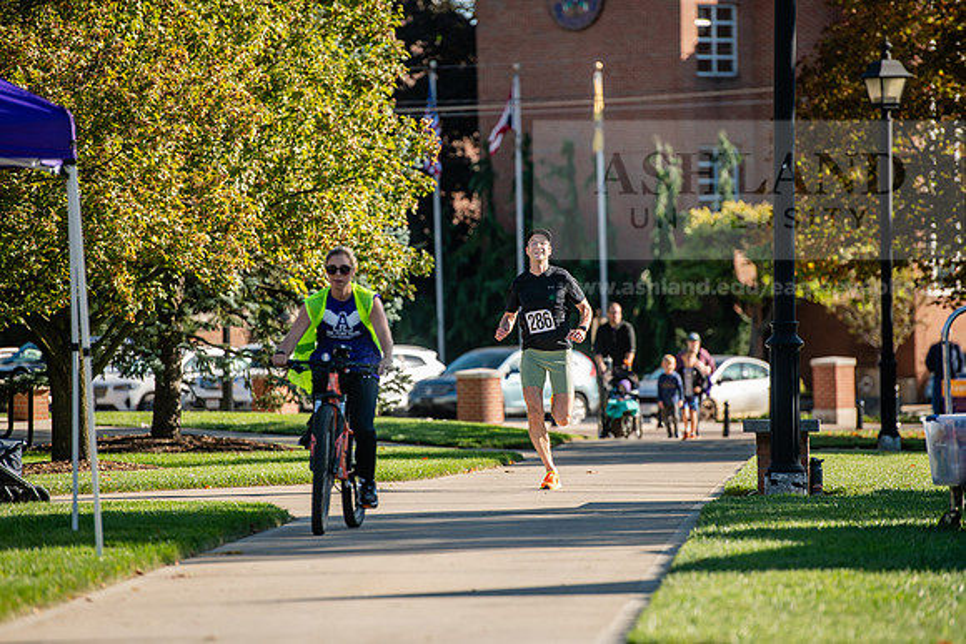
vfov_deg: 6.9
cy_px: 322
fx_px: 5368
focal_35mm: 200
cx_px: 483
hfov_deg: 10.3
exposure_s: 1/800
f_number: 3.5
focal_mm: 200
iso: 160
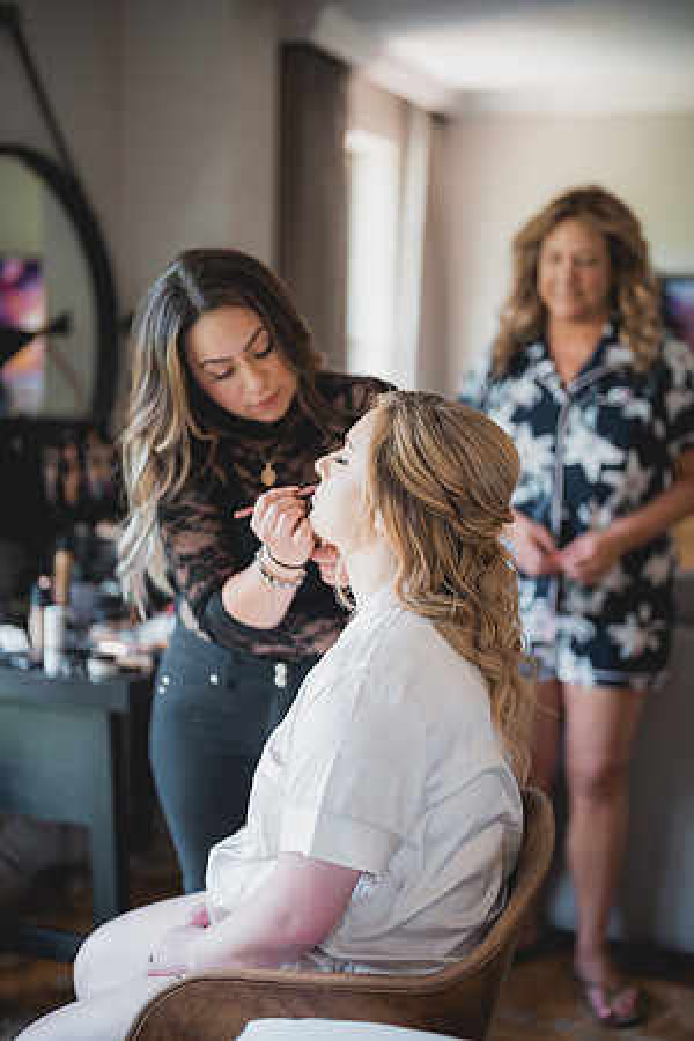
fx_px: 1446
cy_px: 520
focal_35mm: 50
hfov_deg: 27.0
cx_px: 347
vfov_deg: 39.6
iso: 160
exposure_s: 1/200
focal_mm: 50
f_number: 1.2
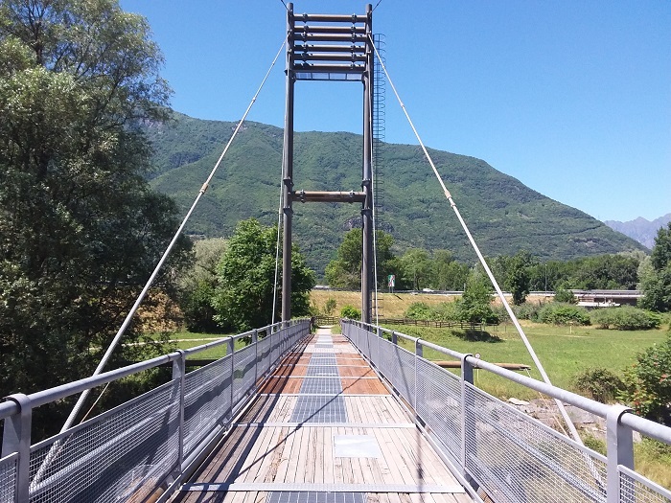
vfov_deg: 51.4
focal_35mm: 27
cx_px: 336
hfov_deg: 65.3
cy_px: 252
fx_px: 523
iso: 40
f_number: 1.9
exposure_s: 1/921
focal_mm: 2.91
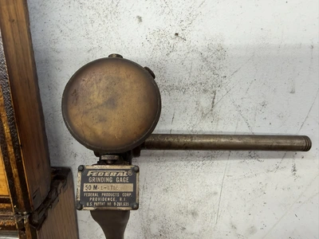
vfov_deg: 56.8
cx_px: 160
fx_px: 221
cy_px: 120
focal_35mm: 24
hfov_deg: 71.6
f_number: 2.2
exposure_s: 1/60
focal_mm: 2.22
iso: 160
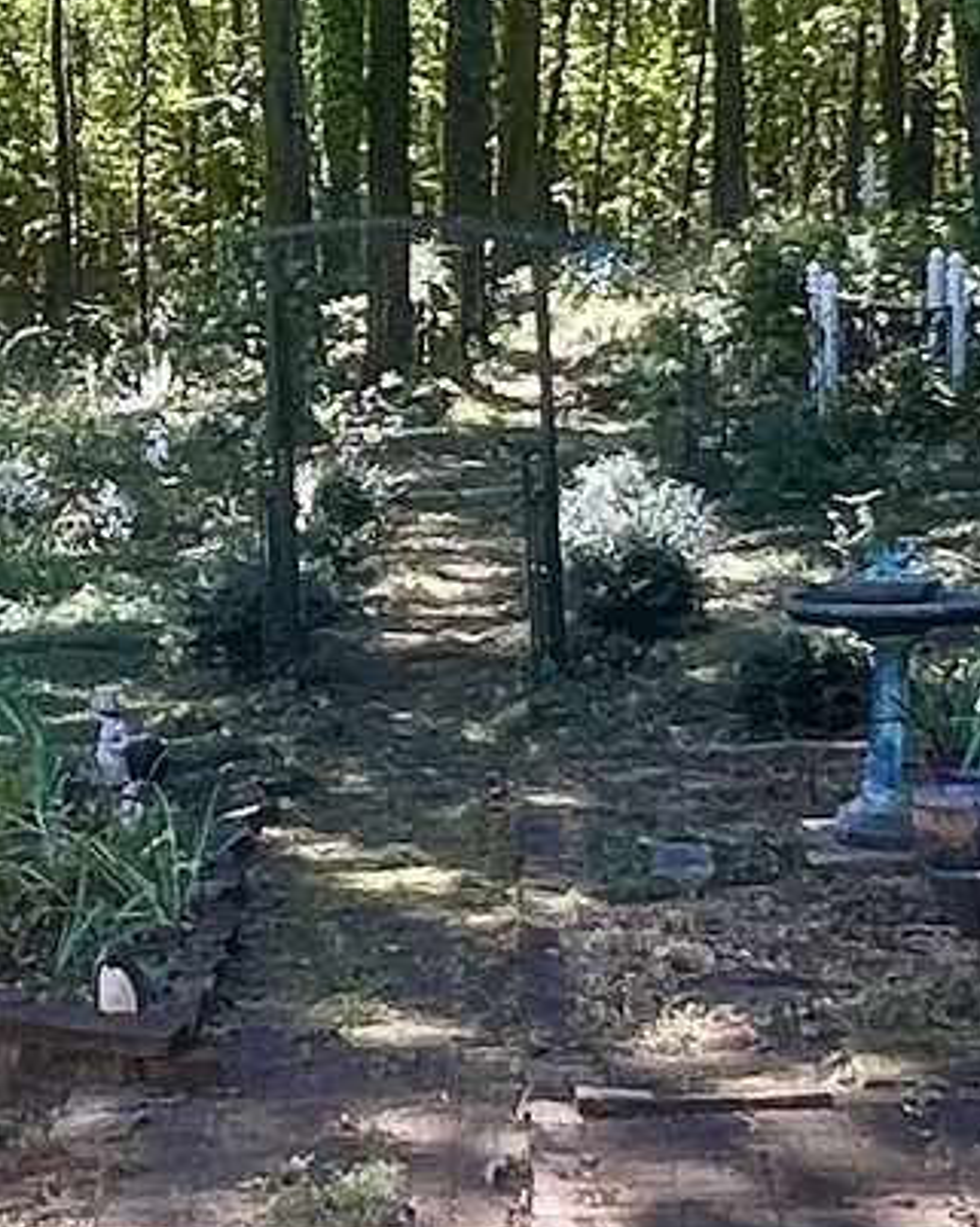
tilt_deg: -3.3
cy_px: 342
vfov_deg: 19.7
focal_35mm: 97
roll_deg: -0.2
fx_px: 3521
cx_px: 217
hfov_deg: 15.8
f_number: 1.8
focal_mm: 1.57
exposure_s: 1/99
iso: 32
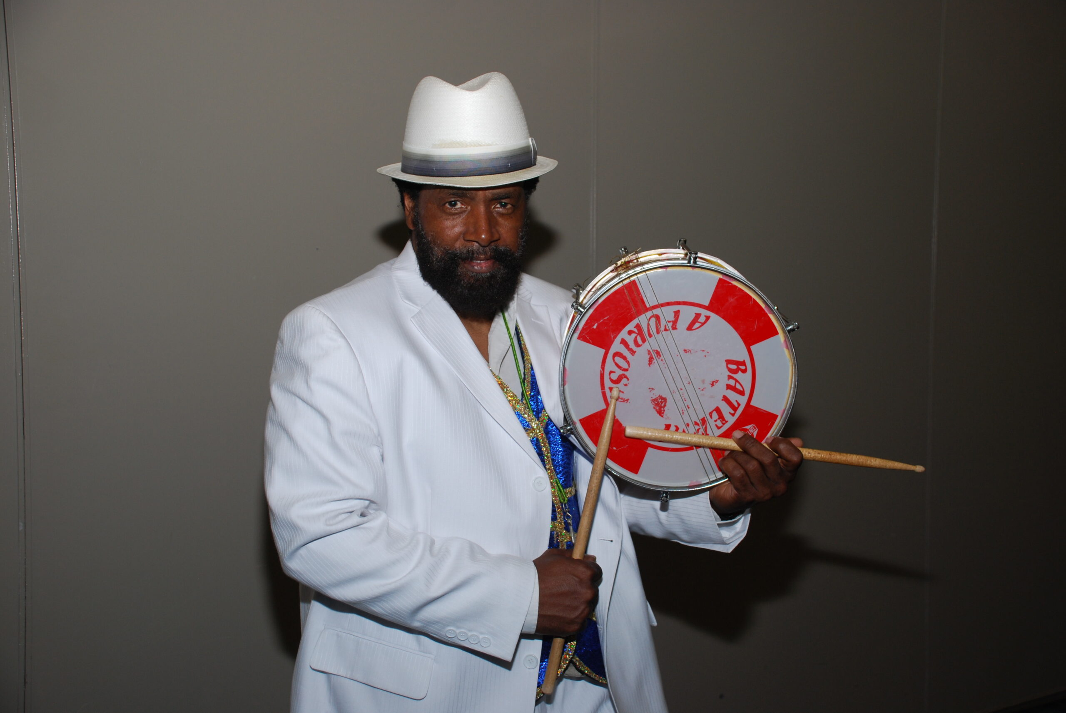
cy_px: 356
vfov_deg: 29.0
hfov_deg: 42.3
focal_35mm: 46
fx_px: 1379
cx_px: 533
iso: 200
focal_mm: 31
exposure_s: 1/60
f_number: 4.2
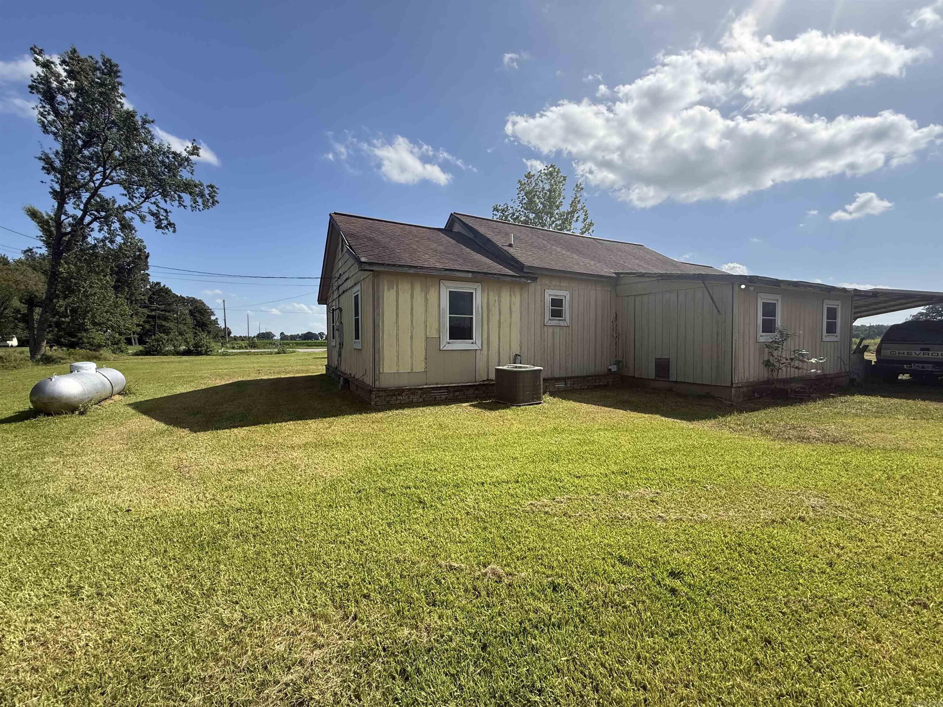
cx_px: 472
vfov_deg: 85.7
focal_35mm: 14
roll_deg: +0.2
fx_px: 381
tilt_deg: -2.1
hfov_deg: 102.1
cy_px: 354
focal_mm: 2.22
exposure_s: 1/1795
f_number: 2.2
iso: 50
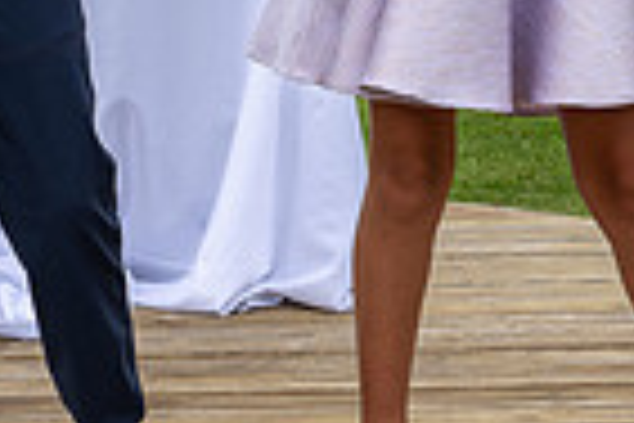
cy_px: 24
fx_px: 3205
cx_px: 132
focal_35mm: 182
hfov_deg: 11.3
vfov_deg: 7.5
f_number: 8
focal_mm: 30
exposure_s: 1/250
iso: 72
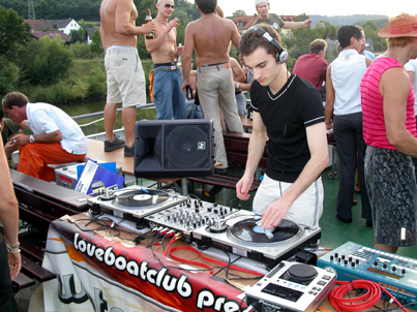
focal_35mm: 38
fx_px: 458
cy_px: 156
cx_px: 208
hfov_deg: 49.0
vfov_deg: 37.7
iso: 141
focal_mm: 7.8
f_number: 4
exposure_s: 1/90
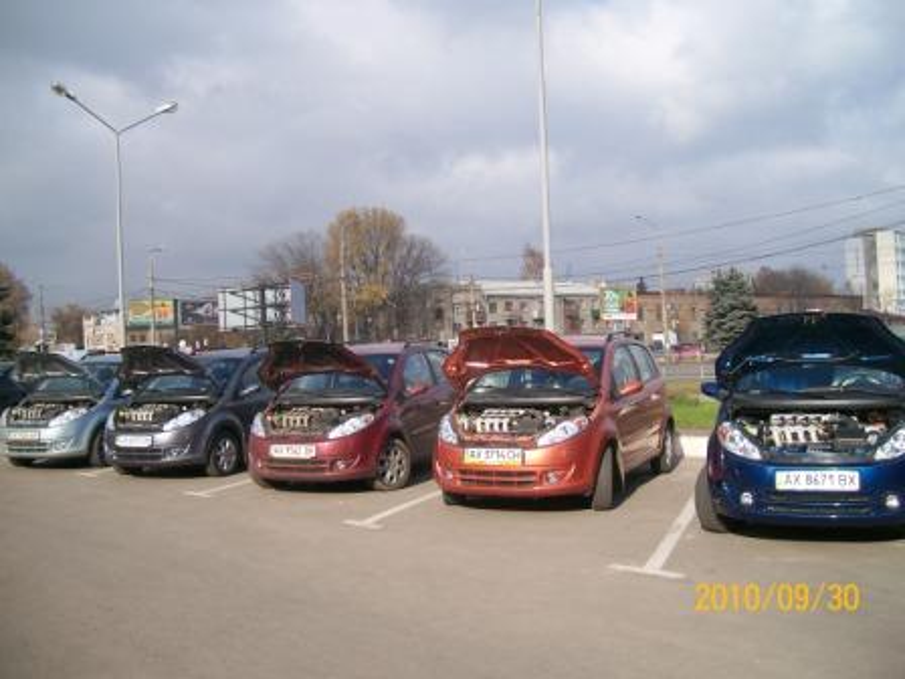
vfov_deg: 40.7
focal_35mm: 35
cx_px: 452
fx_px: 915
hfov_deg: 52.6
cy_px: 340
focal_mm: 5.8
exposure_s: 1/171
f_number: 7.2
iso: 80
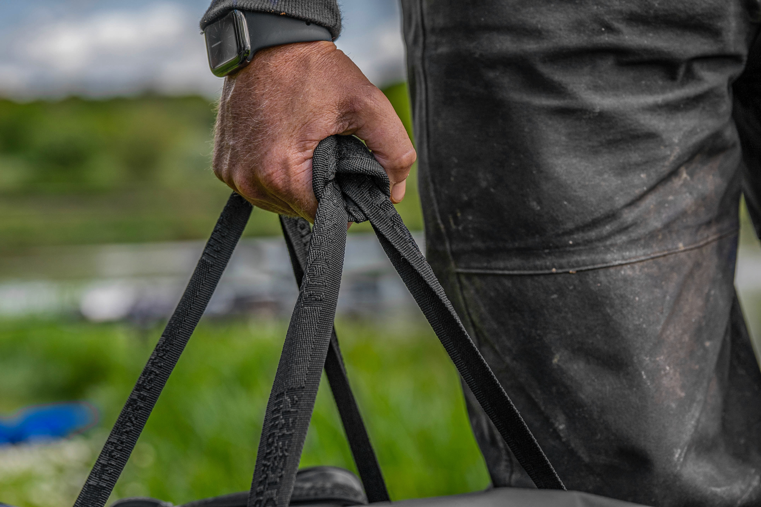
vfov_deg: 13.0
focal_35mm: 105
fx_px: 2219
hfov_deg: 19.5
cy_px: 254
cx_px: 380
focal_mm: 70
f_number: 3.5
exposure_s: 1/800
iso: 100
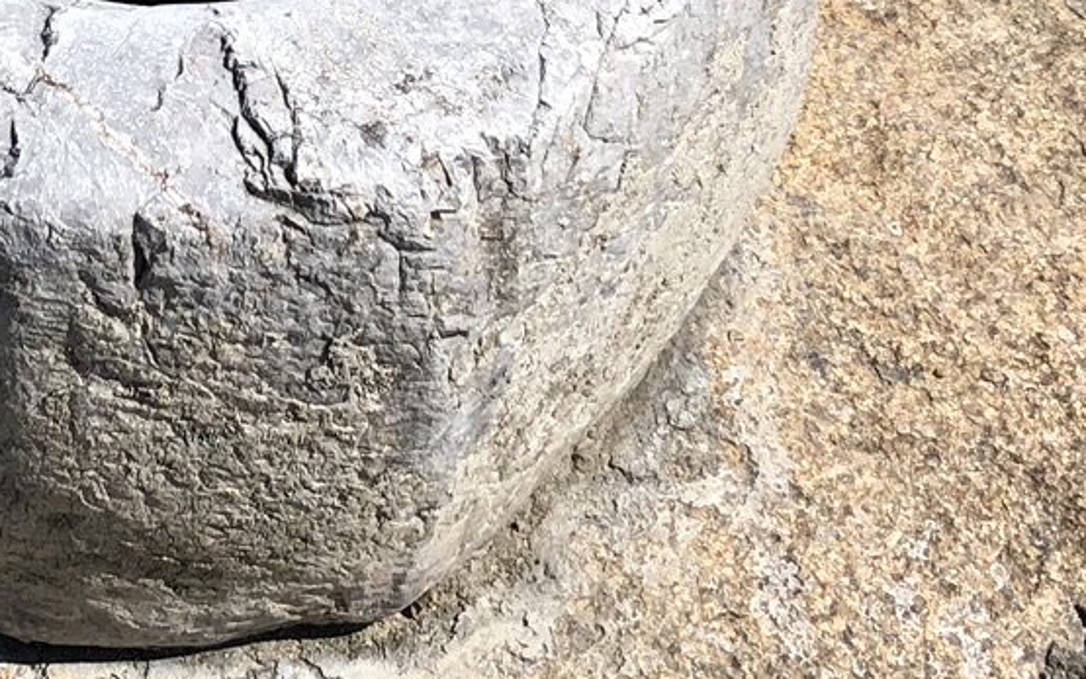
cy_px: -121
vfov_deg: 12.0
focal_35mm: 107
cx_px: 129
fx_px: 3167
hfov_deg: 19.1
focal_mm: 3.99
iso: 20
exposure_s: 1/2404
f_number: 1.8
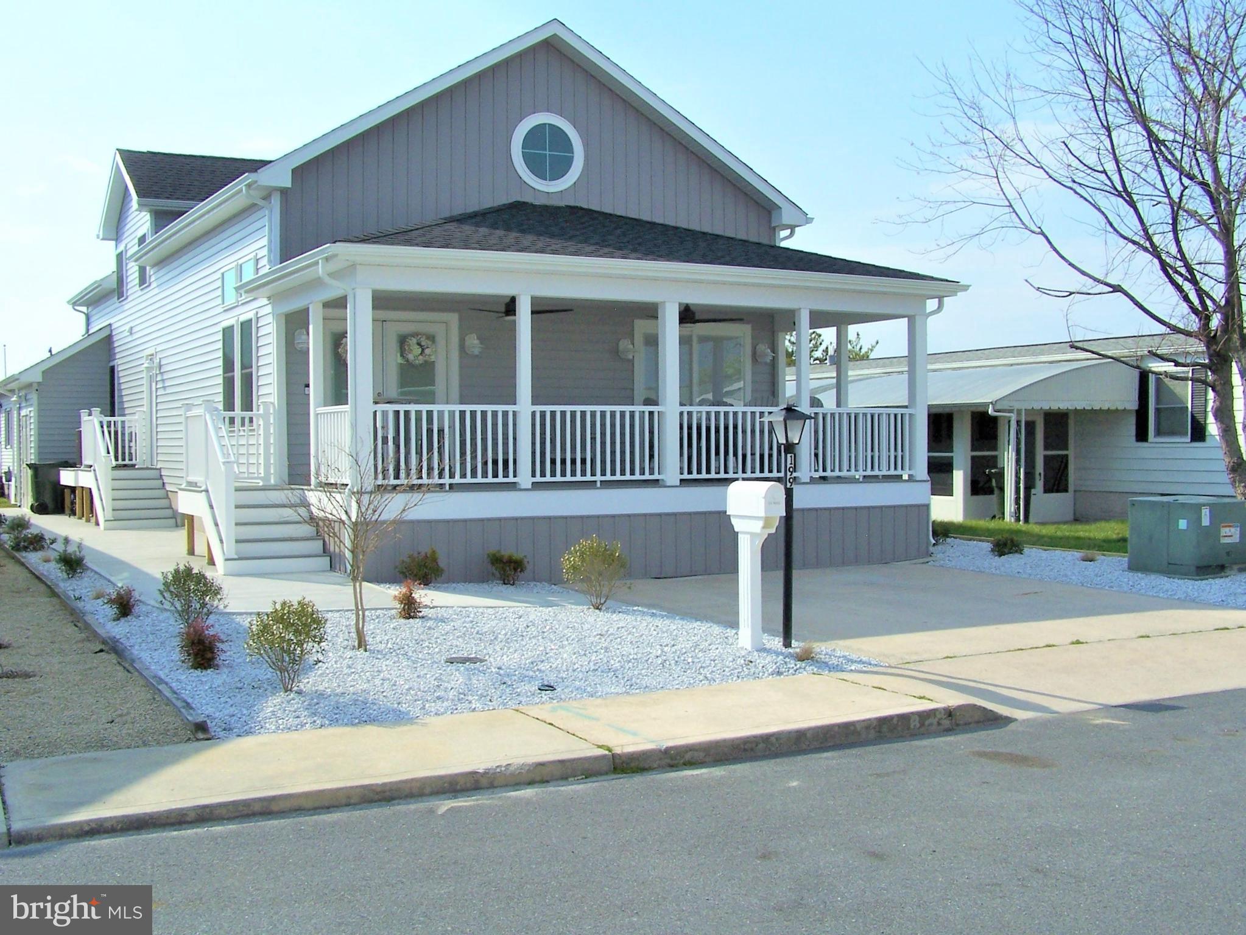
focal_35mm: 38
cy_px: 468
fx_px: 1368
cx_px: 623
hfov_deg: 49.0
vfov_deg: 37.7
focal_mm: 6.3
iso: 80
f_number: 5.6
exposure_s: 1/750
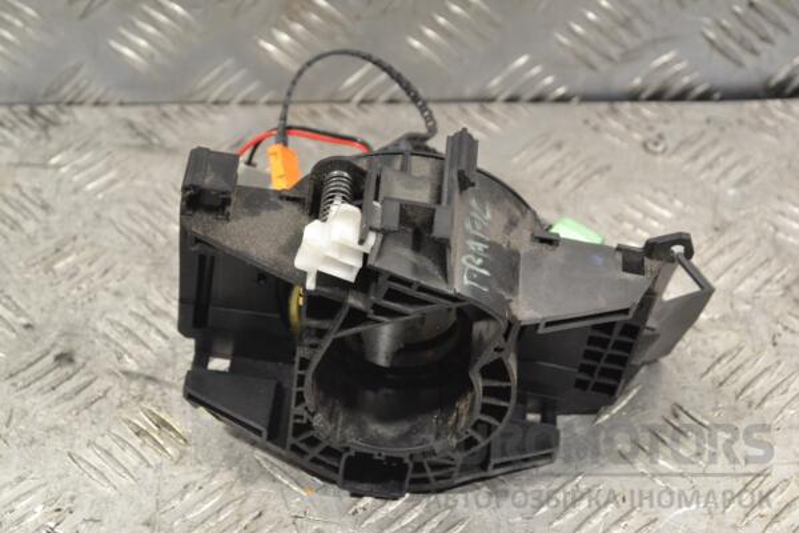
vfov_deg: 16.6
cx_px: 400
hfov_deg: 24.6
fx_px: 1831
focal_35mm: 82
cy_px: 266
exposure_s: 1/250
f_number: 8
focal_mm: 55
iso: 3200
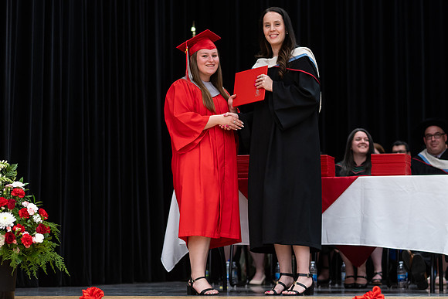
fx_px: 1400
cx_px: 224
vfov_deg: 12.2
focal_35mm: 112
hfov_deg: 18.2
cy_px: 131
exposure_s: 1/200
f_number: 2.8
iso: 1000
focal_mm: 85
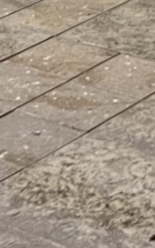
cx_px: 45
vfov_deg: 9.8
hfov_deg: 7.1
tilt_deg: -0.1
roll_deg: +0.7
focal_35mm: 185
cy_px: -365
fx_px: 1251
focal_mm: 5.7
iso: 500
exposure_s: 1/40
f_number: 1.5
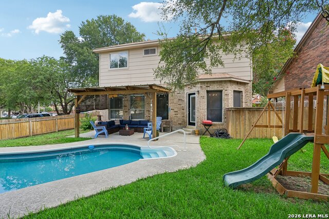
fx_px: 146
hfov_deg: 96.7
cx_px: 164
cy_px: 110
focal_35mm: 16
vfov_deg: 73.8
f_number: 8
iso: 200
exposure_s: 1/125
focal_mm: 16
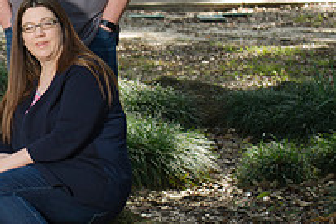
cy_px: 66
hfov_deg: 10.2
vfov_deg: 6.9
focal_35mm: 200
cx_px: -25
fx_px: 1865
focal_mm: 70
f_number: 4.5
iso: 160
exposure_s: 1/100
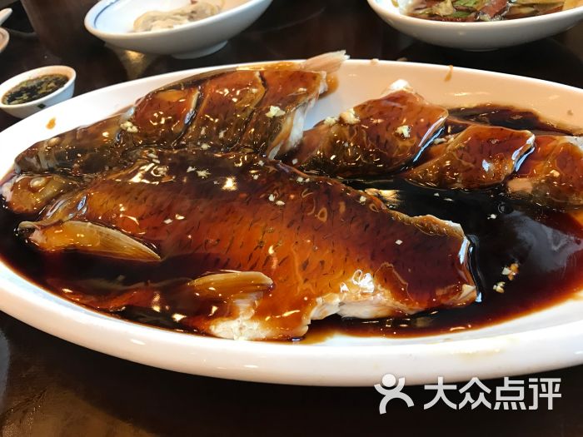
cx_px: 292
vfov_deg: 49.7
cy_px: 218
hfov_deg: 63.4
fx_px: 472
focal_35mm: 28
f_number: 1.8
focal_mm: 3.99
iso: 32
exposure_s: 1/25
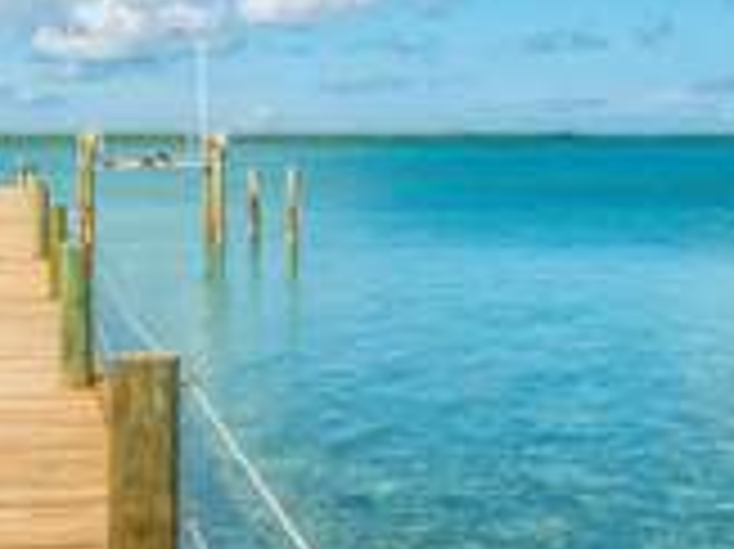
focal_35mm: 85
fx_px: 1801
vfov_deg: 17.2
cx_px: 32
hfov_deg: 22.3
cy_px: 133
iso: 80
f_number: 10
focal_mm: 30
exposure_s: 1/200
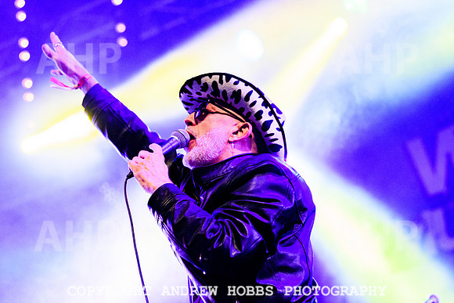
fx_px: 1413
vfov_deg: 12.2
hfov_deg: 18.3
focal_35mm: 112
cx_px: 227
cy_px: 152
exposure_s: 1/400
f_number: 4
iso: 2500
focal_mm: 112
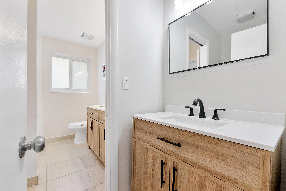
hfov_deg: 100.4
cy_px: 96
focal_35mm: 15
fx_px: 119
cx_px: 143
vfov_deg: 77.3
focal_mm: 10
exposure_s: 1/160
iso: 800
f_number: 8
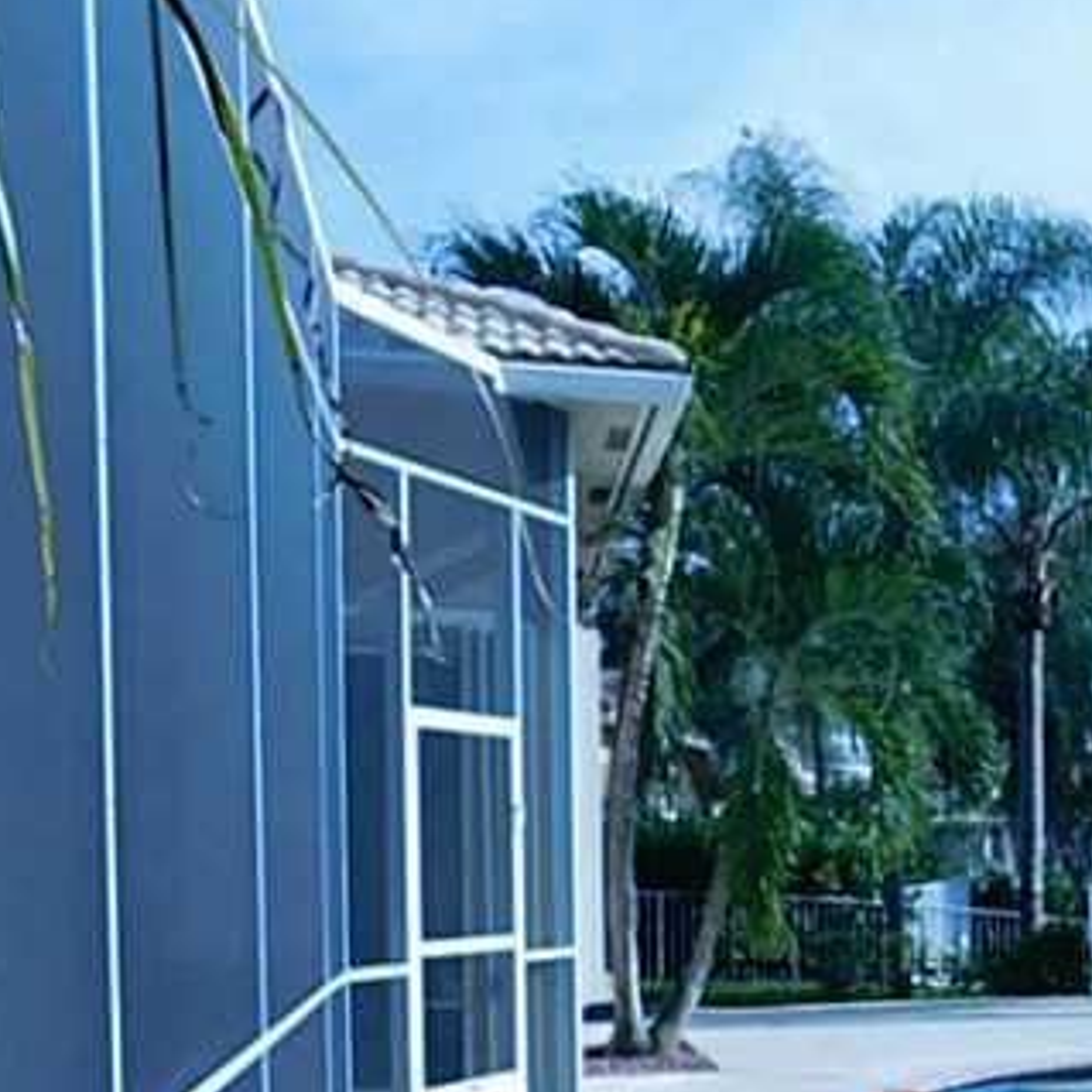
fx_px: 1820
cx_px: 1294
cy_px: 890
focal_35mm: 51
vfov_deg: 32.4
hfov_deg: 29.1
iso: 125
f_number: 6
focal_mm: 4
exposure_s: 1/400
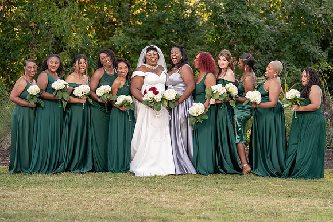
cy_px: 112
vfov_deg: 9.6
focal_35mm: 143
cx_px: 166
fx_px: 1327
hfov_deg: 14.3
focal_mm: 140
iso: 160
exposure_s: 1/200
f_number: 4
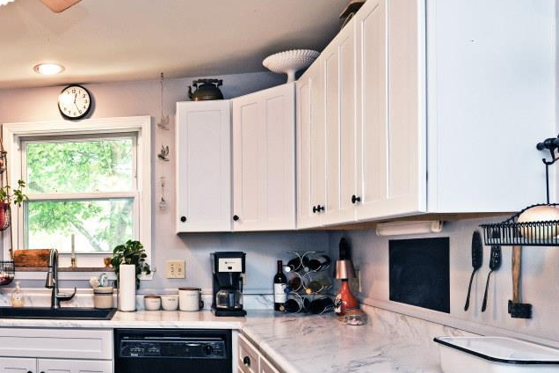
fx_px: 512
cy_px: 246
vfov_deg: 39.5
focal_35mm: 33
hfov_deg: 51.4
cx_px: 69
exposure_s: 1/60
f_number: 4.5
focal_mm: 14
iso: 200
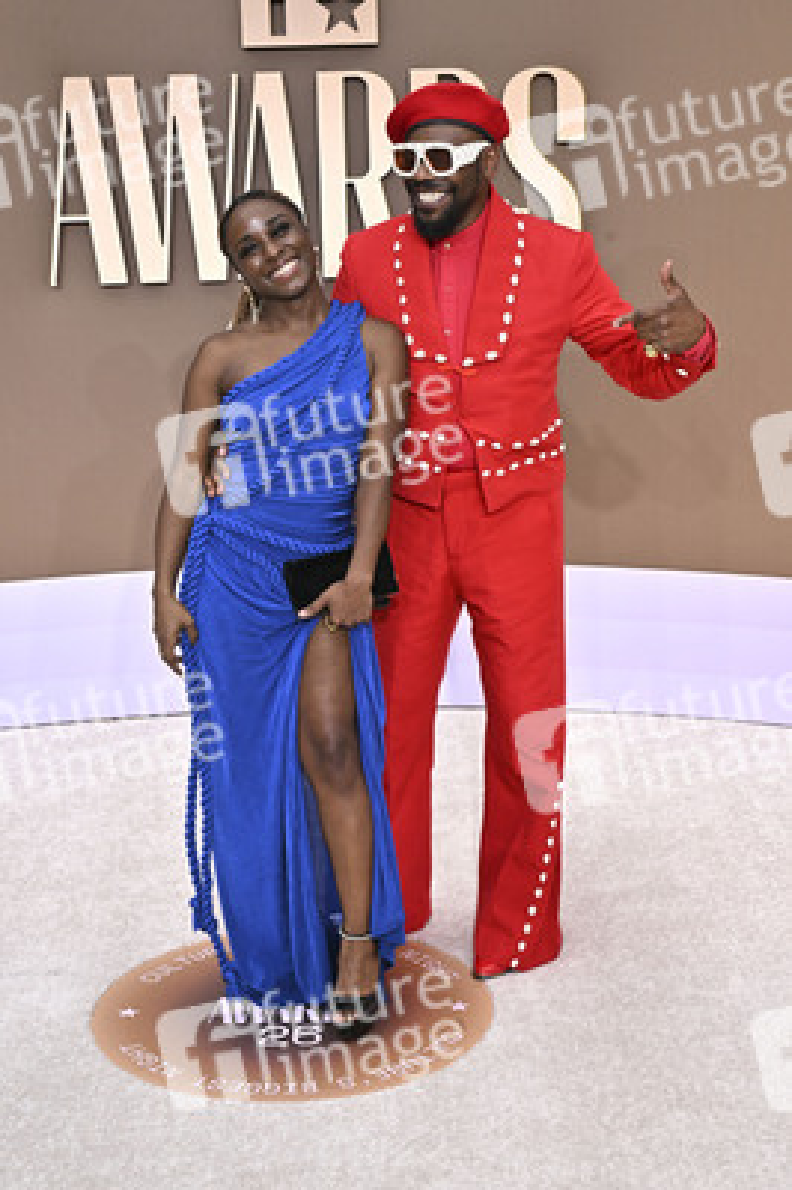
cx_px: 396
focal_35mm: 52
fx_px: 1719
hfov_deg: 25.9
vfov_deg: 38.2
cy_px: 595
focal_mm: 52
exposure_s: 1/320
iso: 400
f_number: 9
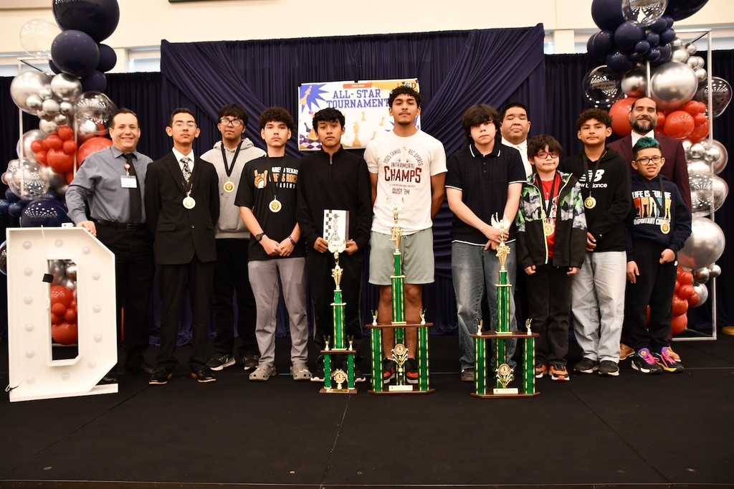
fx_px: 632
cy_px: 244
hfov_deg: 60.3
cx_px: 367
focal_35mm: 31
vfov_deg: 42.3
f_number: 3.5
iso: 1400
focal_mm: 21
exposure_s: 1/125
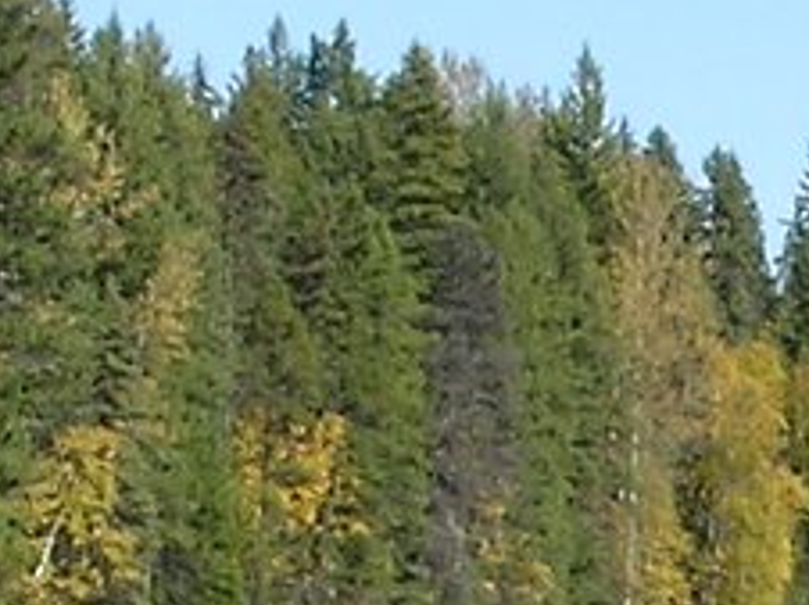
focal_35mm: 376
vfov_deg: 3.9
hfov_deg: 5.2
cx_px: 1246
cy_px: 1106
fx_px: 8778
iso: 50
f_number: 7
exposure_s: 1/213
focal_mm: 11.1
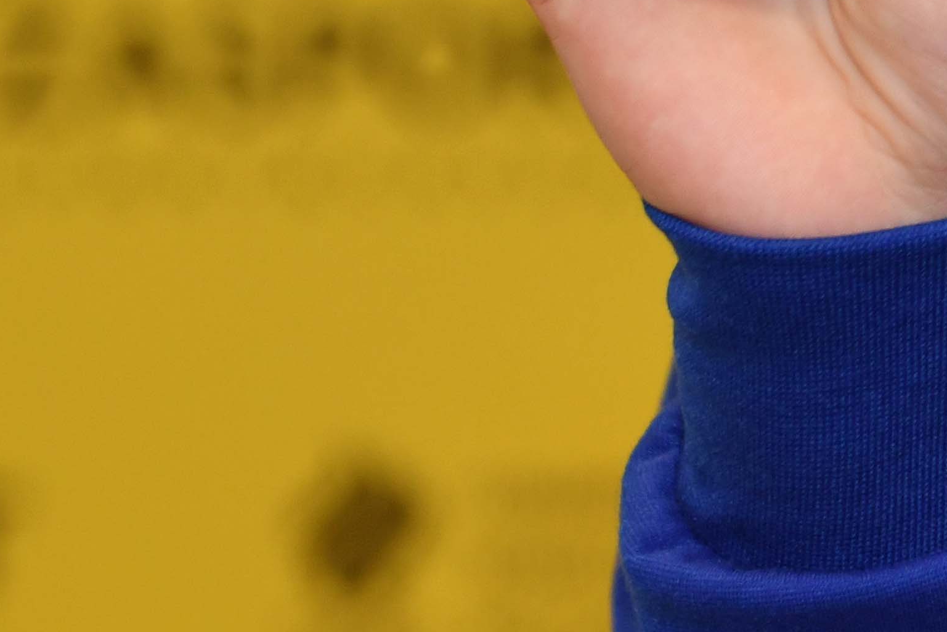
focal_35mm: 333
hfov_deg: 6.0
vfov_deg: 4.1
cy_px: -857
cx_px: 2068
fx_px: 8760
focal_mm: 62
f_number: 4
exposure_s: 1/250
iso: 560
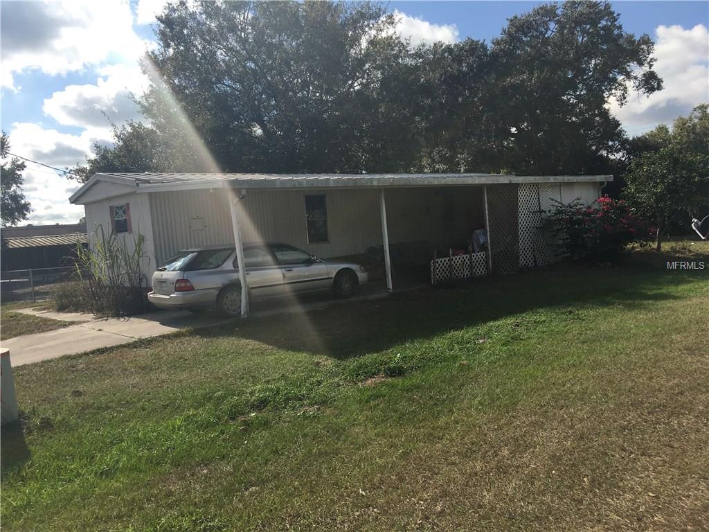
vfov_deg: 48.2
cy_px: 266
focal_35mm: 29
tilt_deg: -2.9
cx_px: 354
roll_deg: +1.7
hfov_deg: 61.7
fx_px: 594
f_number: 2.2
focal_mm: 4.15
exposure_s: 1/1876
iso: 25
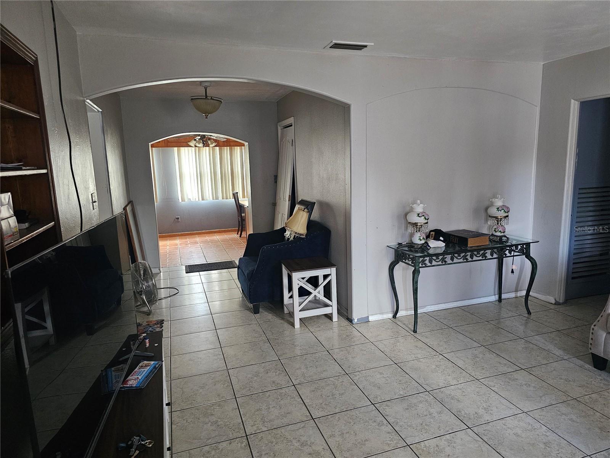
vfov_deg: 58.9
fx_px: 405
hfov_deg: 73.9
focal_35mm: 23
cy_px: 229
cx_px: 305
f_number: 1.7
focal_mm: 6.3
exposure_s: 1/30
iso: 640
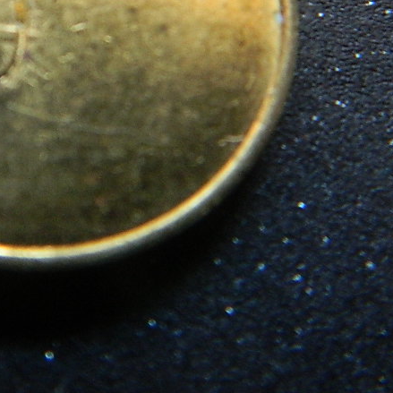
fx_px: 1246
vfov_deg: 17.7
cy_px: 56
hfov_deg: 17.6
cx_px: 23
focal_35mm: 97
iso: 400
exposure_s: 1/15
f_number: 3.6
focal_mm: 8.4
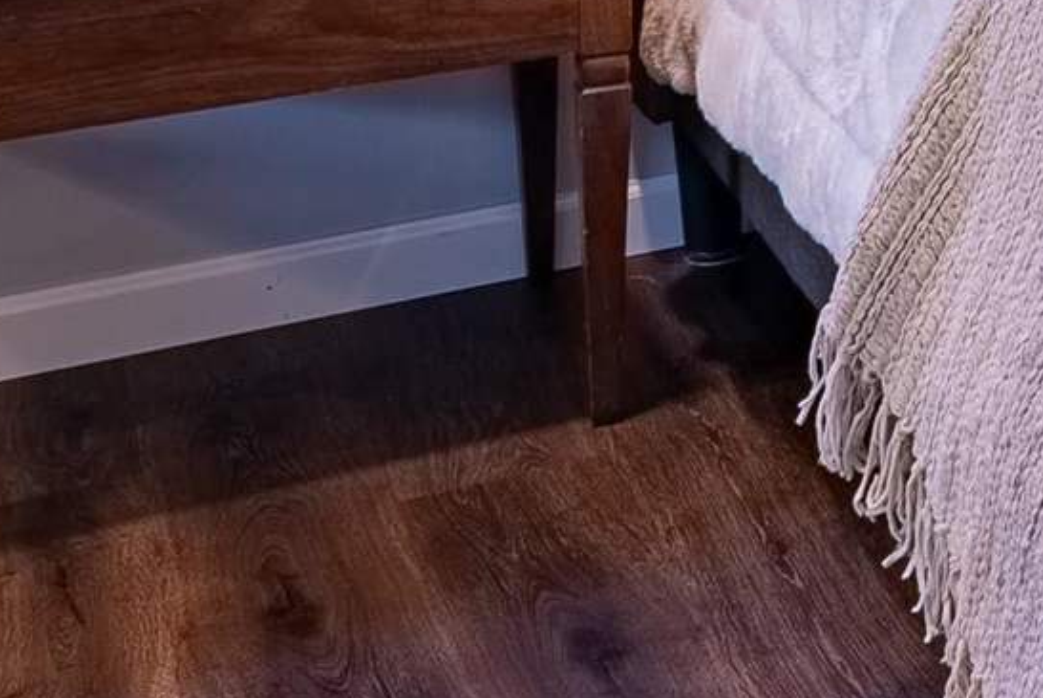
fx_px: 2610
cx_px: 2203
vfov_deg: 13.2
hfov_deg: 16.2
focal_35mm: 90
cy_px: -696
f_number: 8
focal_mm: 16
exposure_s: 1/100
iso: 200
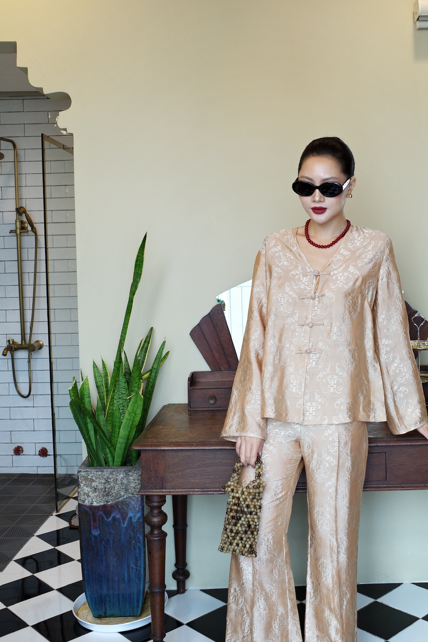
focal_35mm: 39
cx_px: 273
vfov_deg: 49.5
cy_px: 290
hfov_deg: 34.0
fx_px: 695
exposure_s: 1/50
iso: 200
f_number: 2.8
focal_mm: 18.3
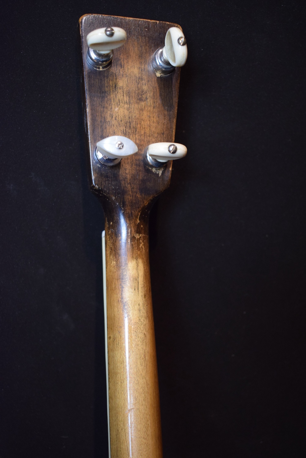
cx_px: 153
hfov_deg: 35.5
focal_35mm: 38
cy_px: 229
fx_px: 478
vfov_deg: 51.3
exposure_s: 1/30
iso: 1250
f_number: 4
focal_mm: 25
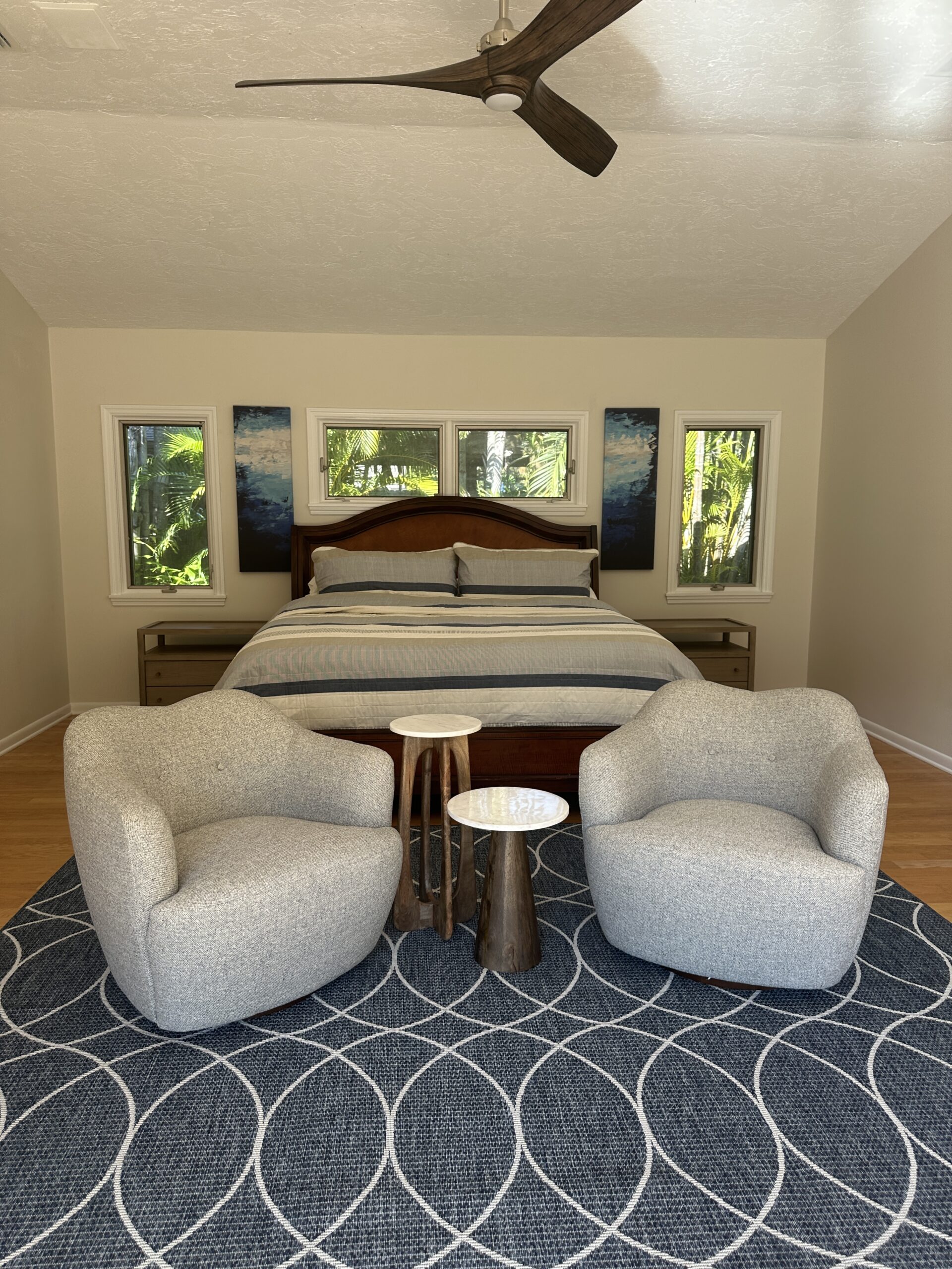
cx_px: 476
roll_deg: -0.2
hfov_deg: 56.8
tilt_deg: -7.9
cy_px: 634
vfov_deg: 71.6
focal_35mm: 24
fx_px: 880
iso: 64
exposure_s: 1/121
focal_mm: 6.86
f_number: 1.78
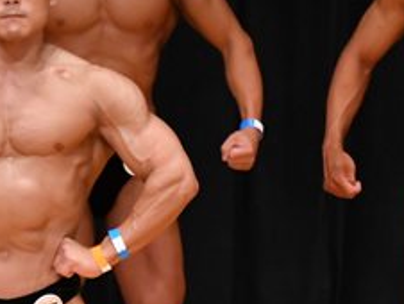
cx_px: 342
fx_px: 10959
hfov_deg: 2.1
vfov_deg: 1.6
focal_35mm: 938
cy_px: 304
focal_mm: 190
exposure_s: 1/400
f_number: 5.6
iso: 4000
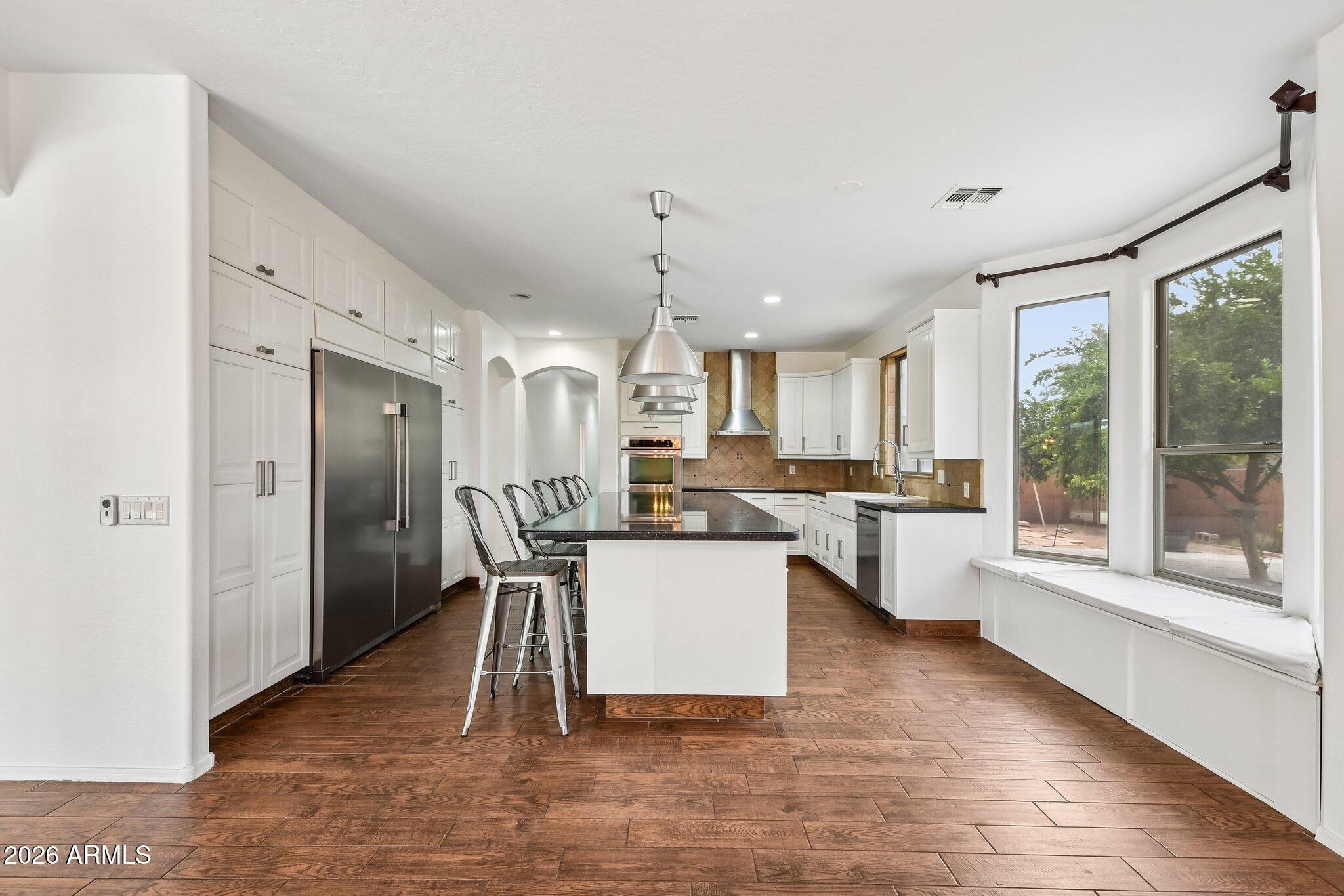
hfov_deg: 100.4
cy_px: 448
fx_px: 560
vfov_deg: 77.3
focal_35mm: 15
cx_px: 672
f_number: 8
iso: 400
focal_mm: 10
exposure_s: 1/13
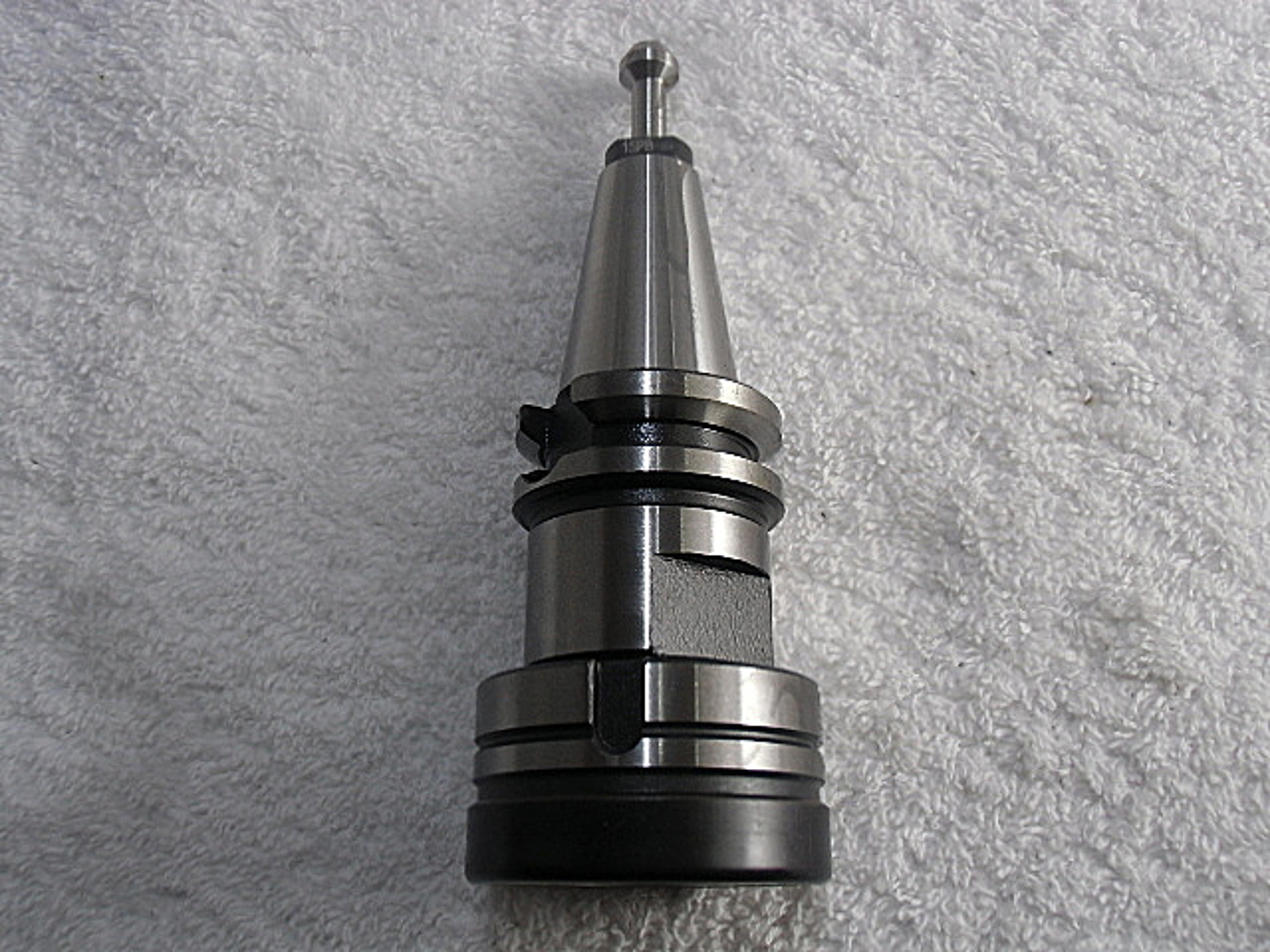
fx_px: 1211
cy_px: 476
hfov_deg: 55.4
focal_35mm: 33
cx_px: 635
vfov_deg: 42.9
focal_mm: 5.93
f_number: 3.7
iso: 200
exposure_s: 1/80
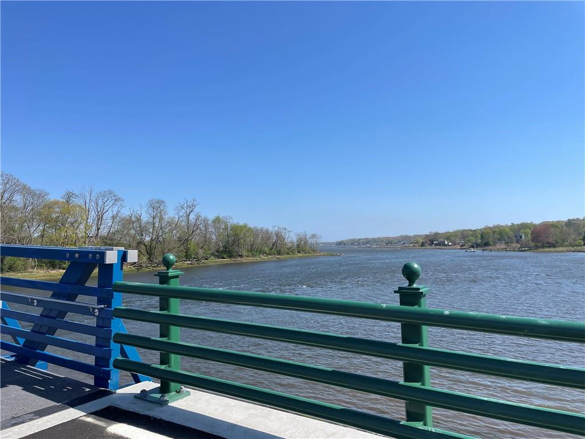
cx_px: 292
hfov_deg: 67.3
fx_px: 439
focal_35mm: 26
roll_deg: +0.9
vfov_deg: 53.1
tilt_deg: +4.5
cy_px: 220
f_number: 1.6
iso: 32
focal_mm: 4.2
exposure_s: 1/3861
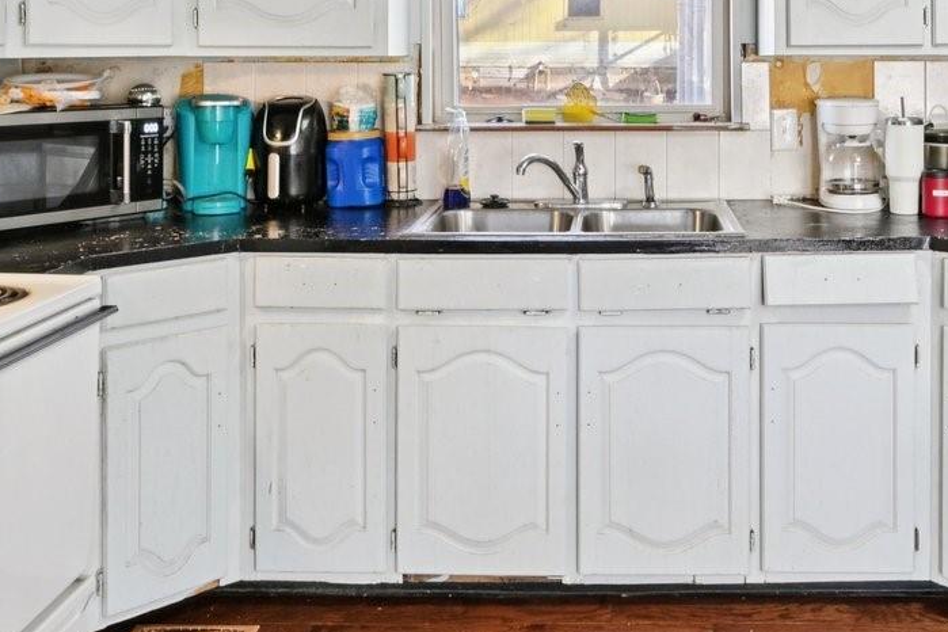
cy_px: 70
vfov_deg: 31.2
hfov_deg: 46.9
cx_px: 608
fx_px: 1080
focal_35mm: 41
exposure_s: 1/13
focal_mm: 14
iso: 400
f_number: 8
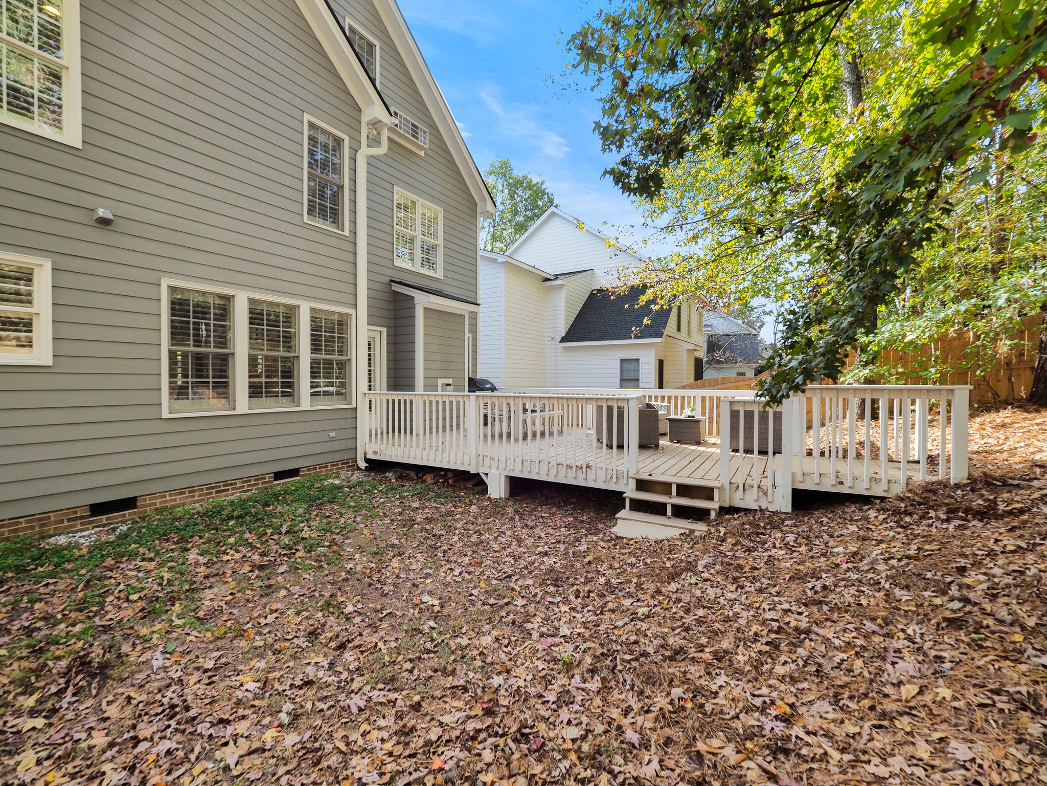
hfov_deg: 102.1
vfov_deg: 85.7
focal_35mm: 14
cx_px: 524
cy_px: 393
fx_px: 423
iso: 100
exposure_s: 1/100
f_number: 5
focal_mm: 7
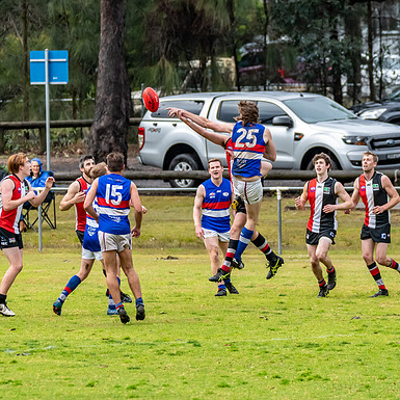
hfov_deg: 2.9
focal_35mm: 604
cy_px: 213
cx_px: 216
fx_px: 7896
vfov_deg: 2.9
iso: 1250
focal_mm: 280
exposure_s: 1/3200
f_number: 7.1
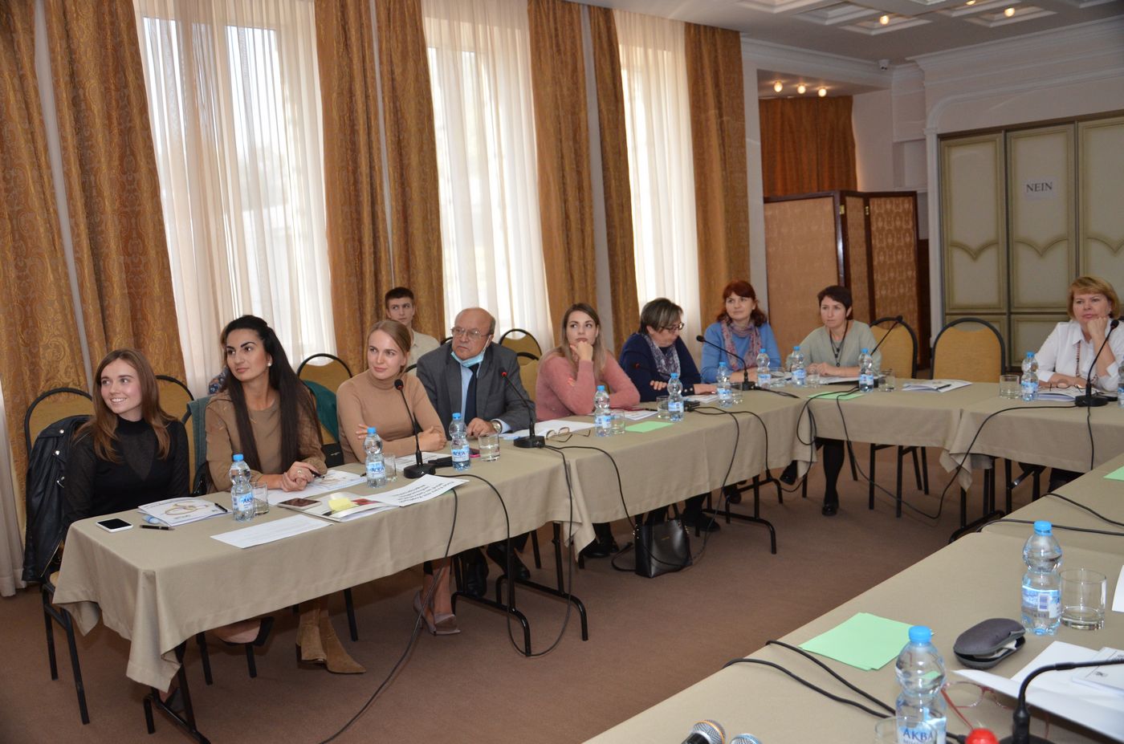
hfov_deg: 59.6
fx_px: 981
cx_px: 562
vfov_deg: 41.5
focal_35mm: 32
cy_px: 372
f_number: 3.8
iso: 800
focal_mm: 21
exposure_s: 1/250
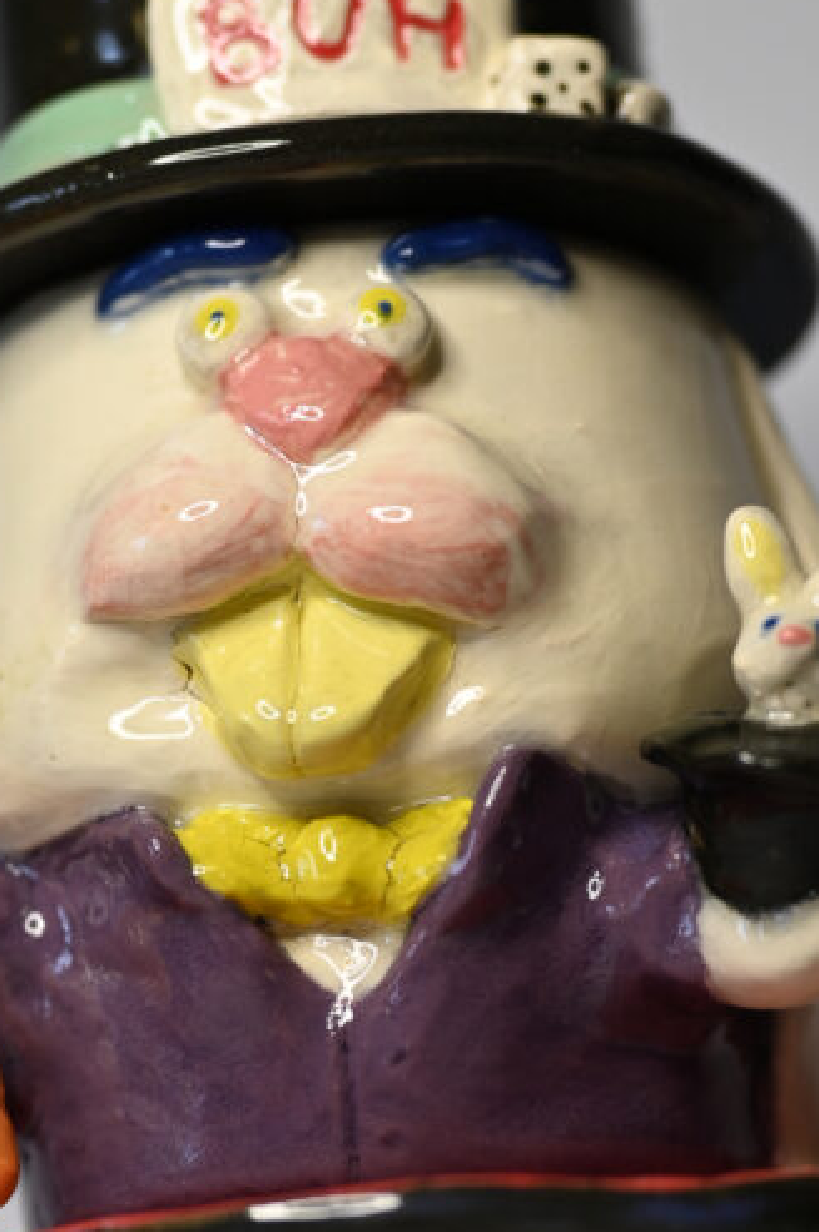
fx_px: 3556
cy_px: 804
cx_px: 297
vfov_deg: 19.6
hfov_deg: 13.1
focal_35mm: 104
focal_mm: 50
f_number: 2.8
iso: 560
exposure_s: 1/125
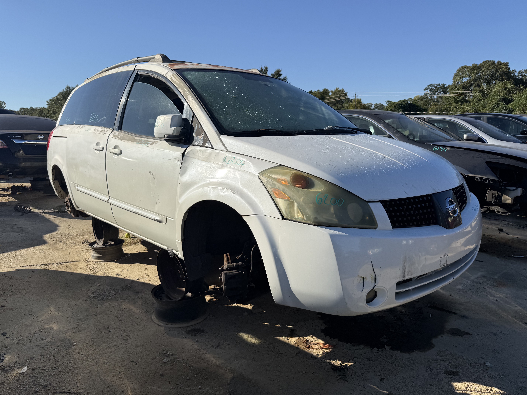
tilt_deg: -3.2
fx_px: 365
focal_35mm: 24
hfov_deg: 71.6
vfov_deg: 56.8
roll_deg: -0.9
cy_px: 198
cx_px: 264
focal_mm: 6.76
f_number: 1.78
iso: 80
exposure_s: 1/6711
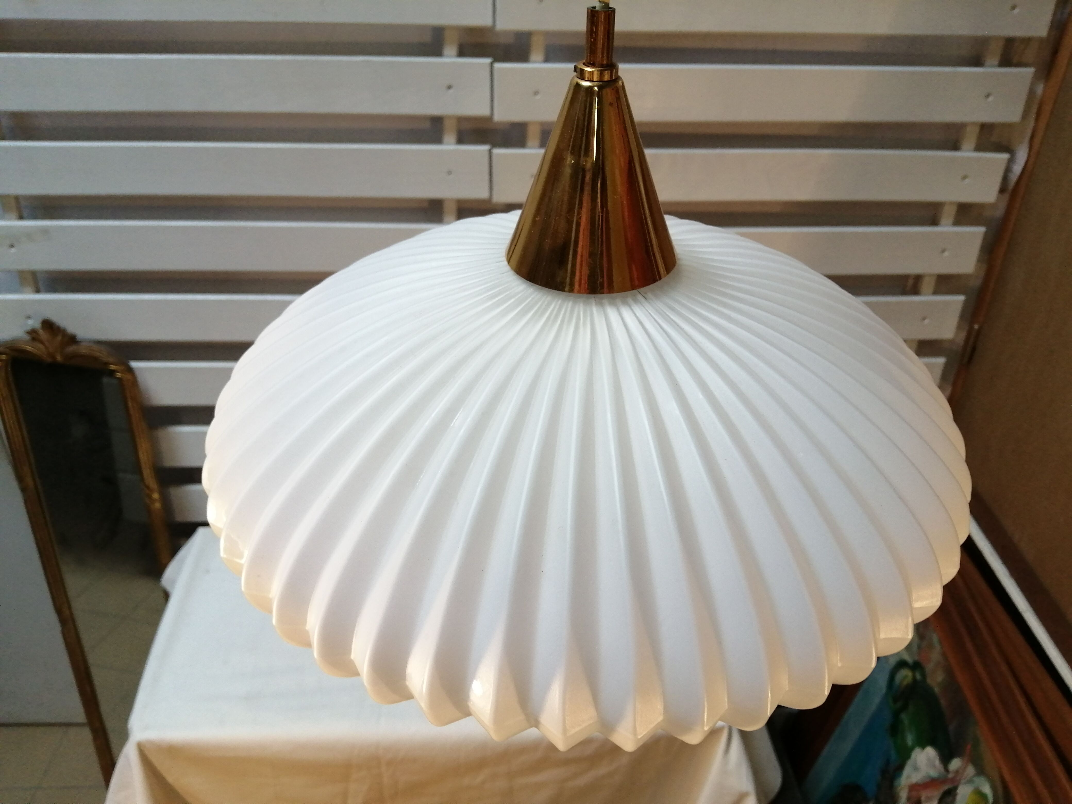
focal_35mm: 26
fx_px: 805
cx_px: 536
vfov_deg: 53.1
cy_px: 402
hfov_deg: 67.3
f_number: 1.8
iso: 100
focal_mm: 3.46
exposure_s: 1/50
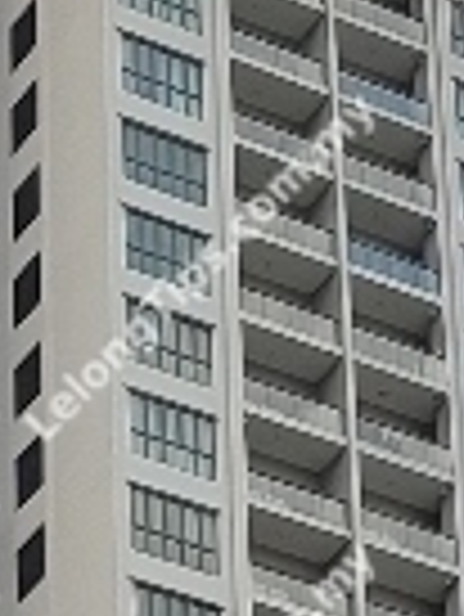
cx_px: -101
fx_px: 3319
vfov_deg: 9.5
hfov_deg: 7.9
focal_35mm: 186
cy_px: 1439
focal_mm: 6.04
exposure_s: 1/984
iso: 50
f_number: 1.9
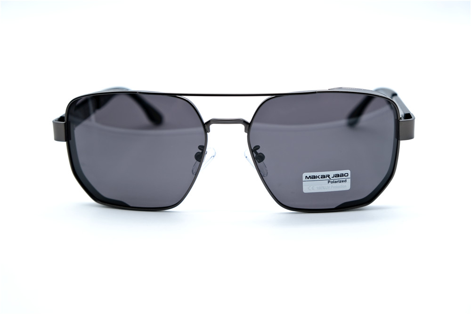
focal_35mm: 51
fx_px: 667
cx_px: 236
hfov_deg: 38.9
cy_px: 157
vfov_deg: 26.5
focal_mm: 34.3
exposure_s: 1/140
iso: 160
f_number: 5
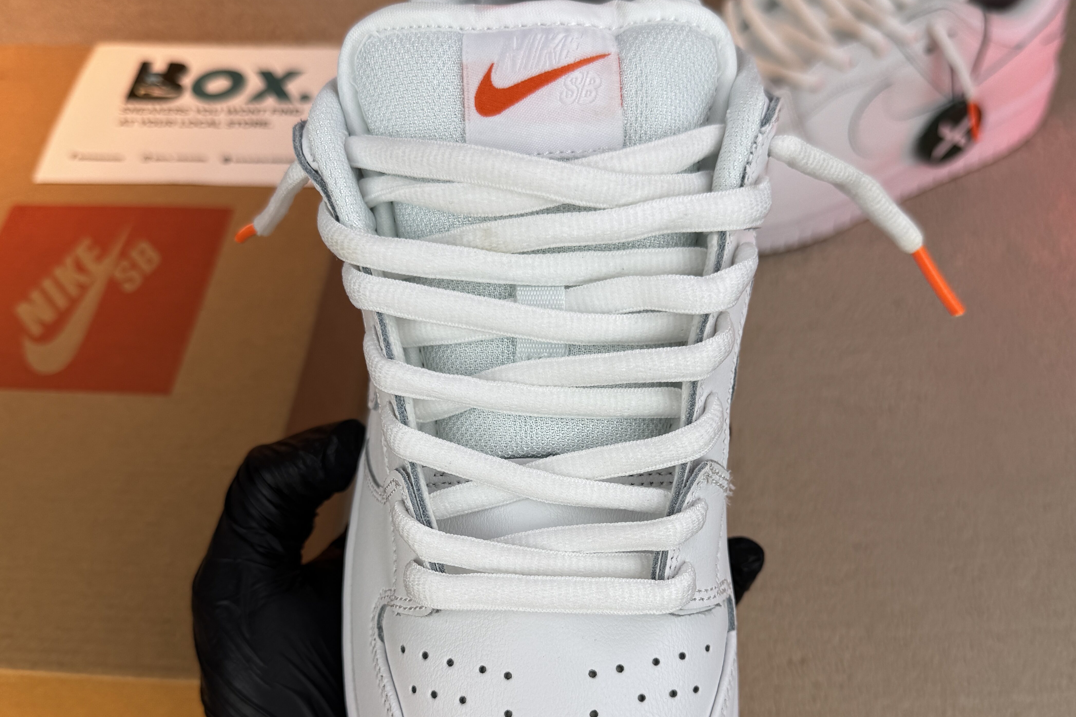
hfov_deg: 55.8
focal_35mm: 34
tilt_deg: -56.1
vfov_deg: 38.5
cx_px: 533
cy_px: 467
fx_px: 1016
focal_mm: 6.76
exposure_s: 1/1395
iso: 80
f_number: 1.78
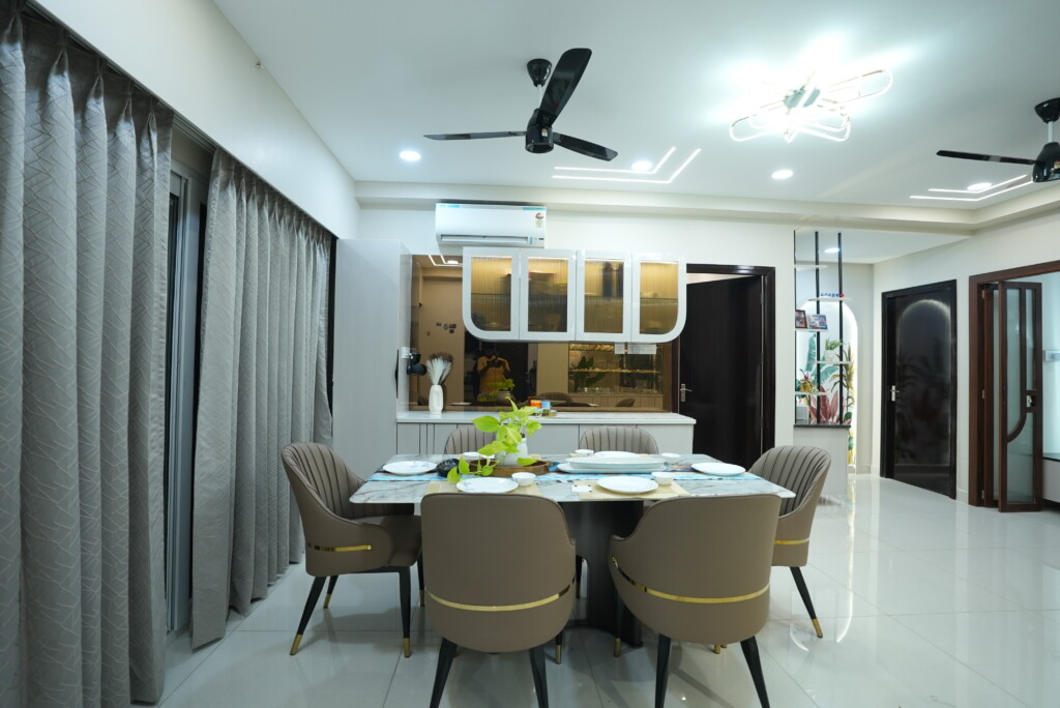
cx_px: 530
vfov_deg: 73.8
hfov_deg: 96.7
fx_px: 471
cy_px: 354
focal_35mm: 16
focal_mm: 16
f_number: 2.8
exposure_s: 1/100
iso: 500
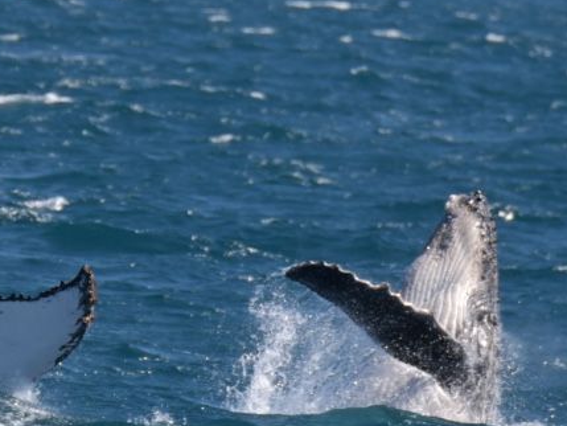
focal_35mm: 941
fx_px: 15418
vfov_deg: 1.6
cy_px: 273
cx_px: 63
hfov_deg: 2.1
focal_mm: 350
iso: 100
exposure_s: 1/800
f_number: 6
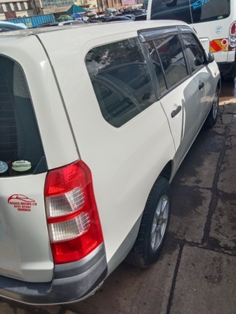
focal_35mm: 26
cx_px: 118
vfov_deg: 67.3
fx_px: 236
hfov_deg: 53.1
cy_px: 157
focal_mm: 3.65
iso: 101
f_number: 2.2
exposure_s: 1/862
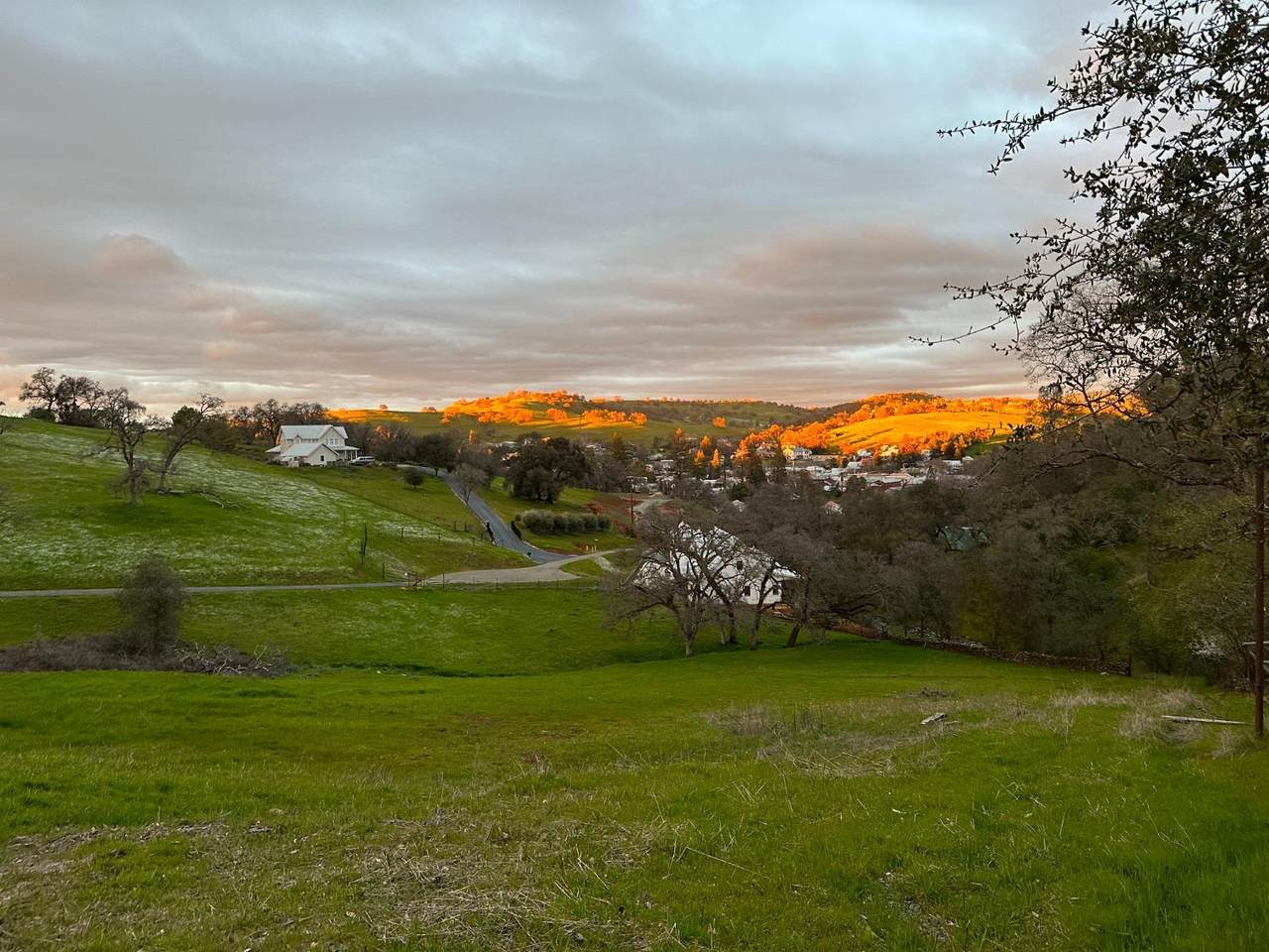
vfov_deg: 56.8
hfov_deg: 71.6
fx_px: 880
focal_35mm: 24
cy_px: 476
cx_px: 634
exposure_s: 1/69
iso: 250
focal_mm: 6.86
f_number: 1.78
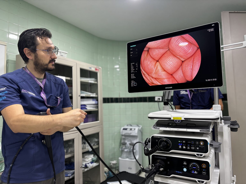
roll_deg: +1.3
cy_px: 92
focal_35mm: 26
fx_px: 185
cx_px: 123
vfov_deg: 53.1
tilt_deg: +4.0
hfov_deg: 67.3
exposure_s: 1/50
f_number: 1.6
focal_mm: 5.96
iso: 160
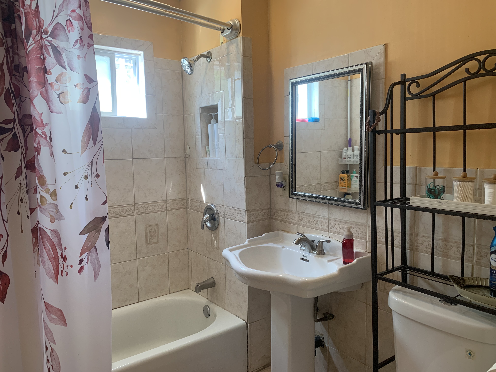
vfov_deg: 53.1
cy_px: 186
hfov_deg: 67.3
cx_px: 248
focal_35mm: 26
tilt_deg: -5.7
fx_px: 373
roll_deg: +1.4
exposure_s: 1/60
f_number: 1.8
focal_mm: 4.25
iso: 80
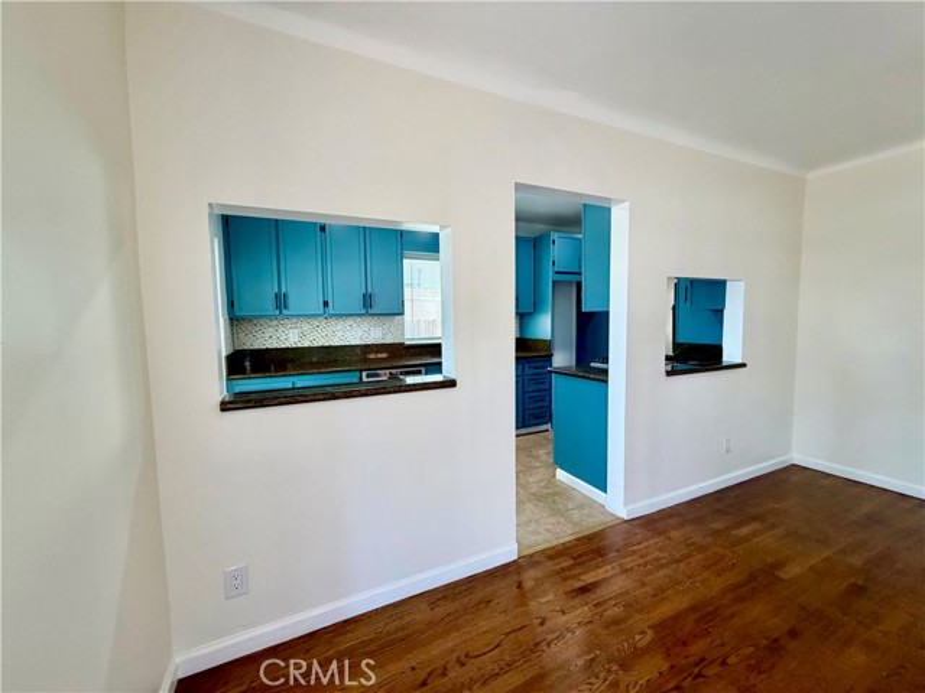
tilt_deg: -3.0
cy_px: 346
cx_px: 462
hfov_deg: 102.1
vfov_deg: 85.7
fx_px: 374
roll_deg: +2.2
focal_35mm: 14
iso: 200
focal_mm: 2.22
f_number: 2.2
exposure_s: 1/120
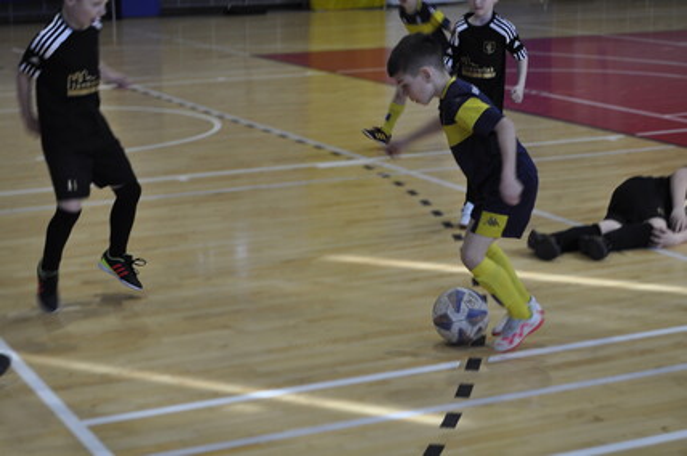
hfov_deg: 24.7
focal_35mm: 82
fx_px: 1572
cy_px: 228
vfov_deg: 16.5
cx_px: 344
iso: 400
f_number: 5.6
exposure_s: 1/60
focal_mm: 55
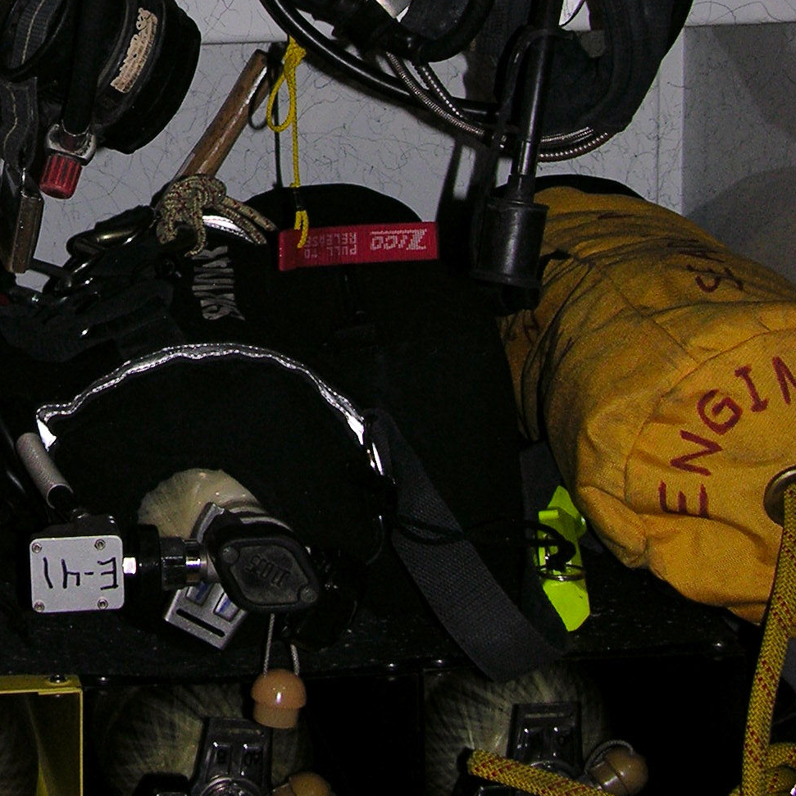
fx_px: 2706
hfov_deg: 16.3
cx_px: -74
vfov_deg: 16.4
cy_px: -11
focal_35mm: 104
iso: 50
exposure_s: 1/60.1
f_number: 2.8
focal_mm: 8.9
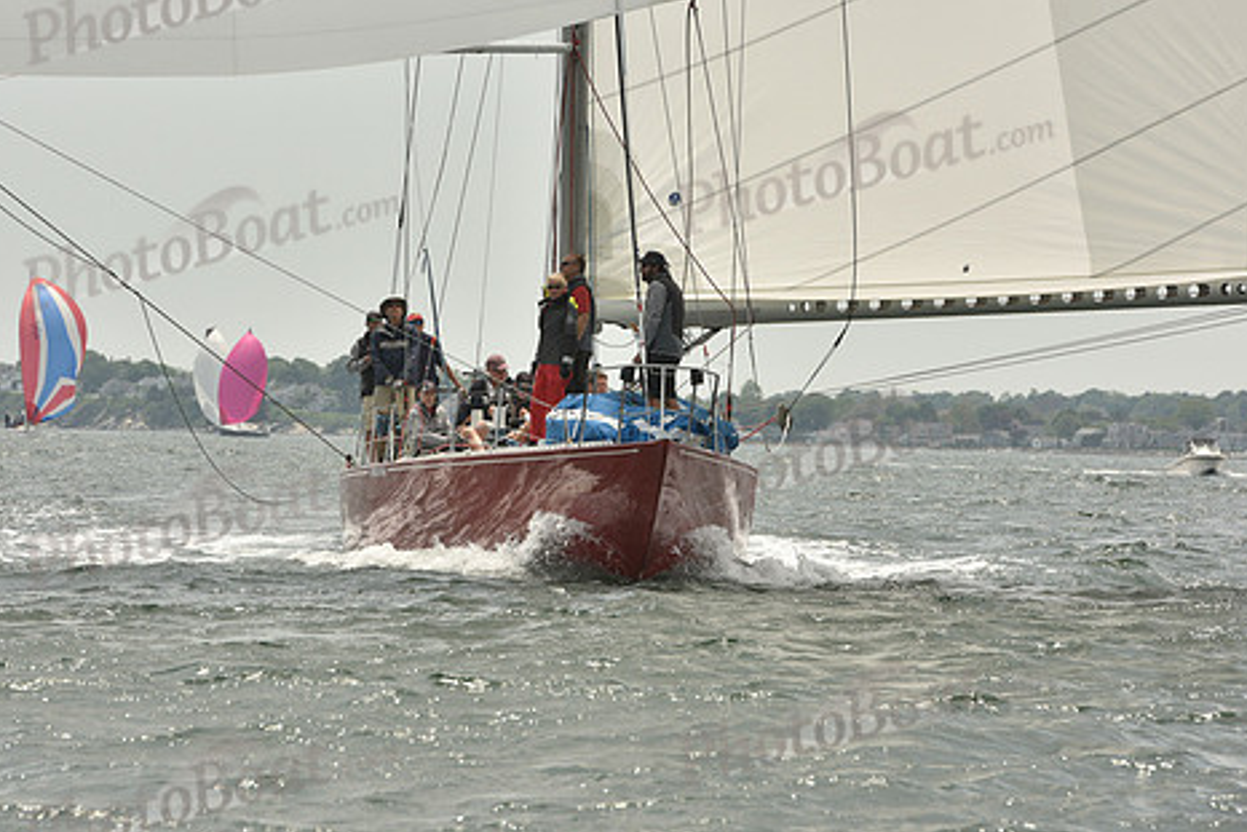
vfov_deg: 5.5
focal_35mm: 249
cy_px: 344
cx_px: 541
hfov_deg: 8.3
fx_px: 8627
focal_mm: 200
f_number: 11
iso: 400
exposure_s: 1/1000
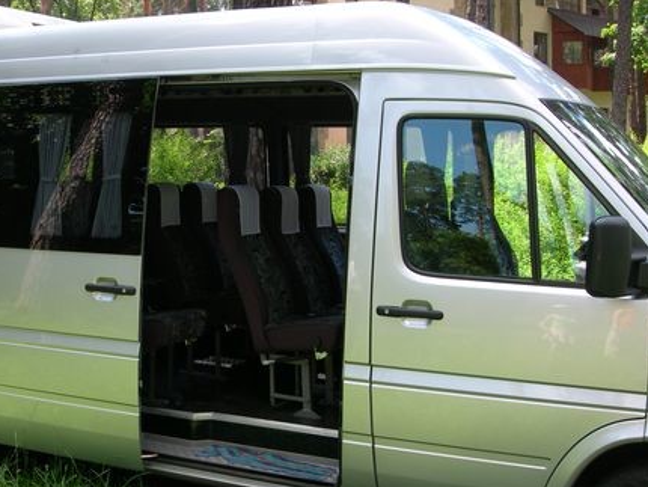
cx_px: 203
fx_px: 993
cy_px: 241
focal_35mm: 53
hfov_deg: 35.7
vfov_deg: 27.6
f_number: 4.8
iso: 50
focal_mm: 7.8
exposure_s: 1/86.6
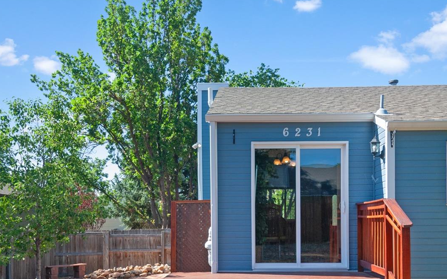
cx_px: 238
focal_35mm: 37
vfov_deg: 33.5
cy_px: 220
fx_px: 451
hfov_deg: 52.7
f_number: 4.2
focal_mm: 16
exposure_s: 1/500
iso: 200
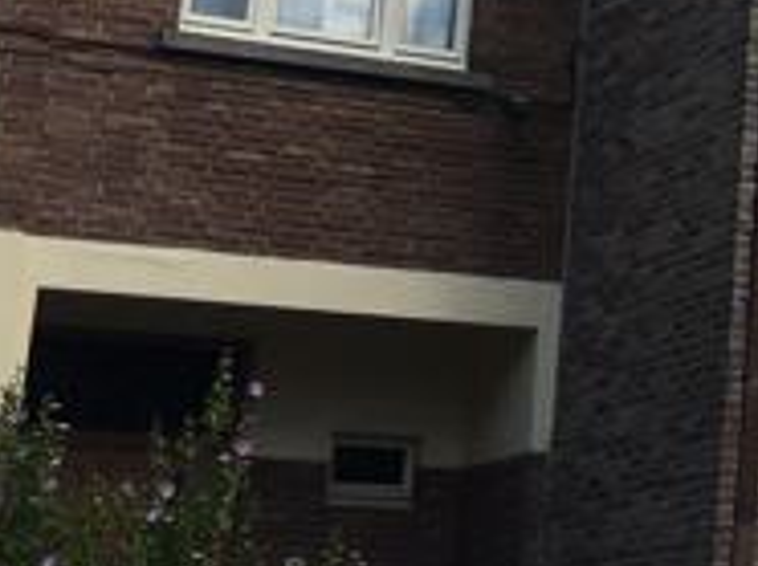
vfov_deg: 11.6
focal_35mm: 125
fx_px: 2734
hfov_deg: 14.4
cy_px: -138
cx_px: 1255
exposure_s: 1/1399
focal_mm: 4.15
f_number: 2.2
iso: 25
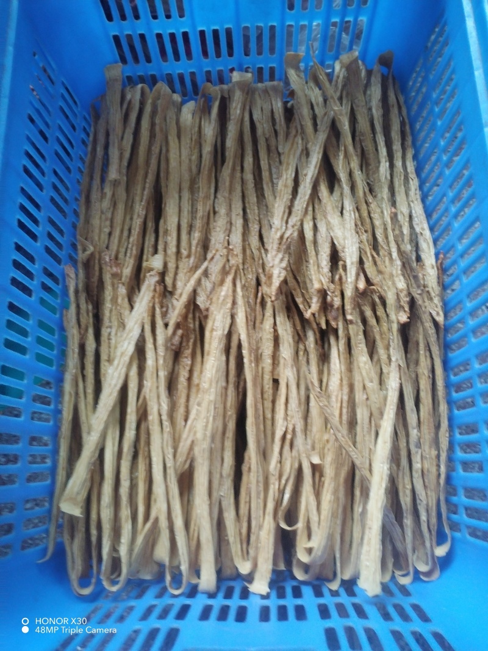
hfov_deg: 53.1
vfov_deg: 67.3
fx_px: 489
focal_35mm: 26
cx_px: 244
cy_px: 326
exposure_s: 1/33.3
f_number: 1.8
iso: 1330
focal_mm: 4.75
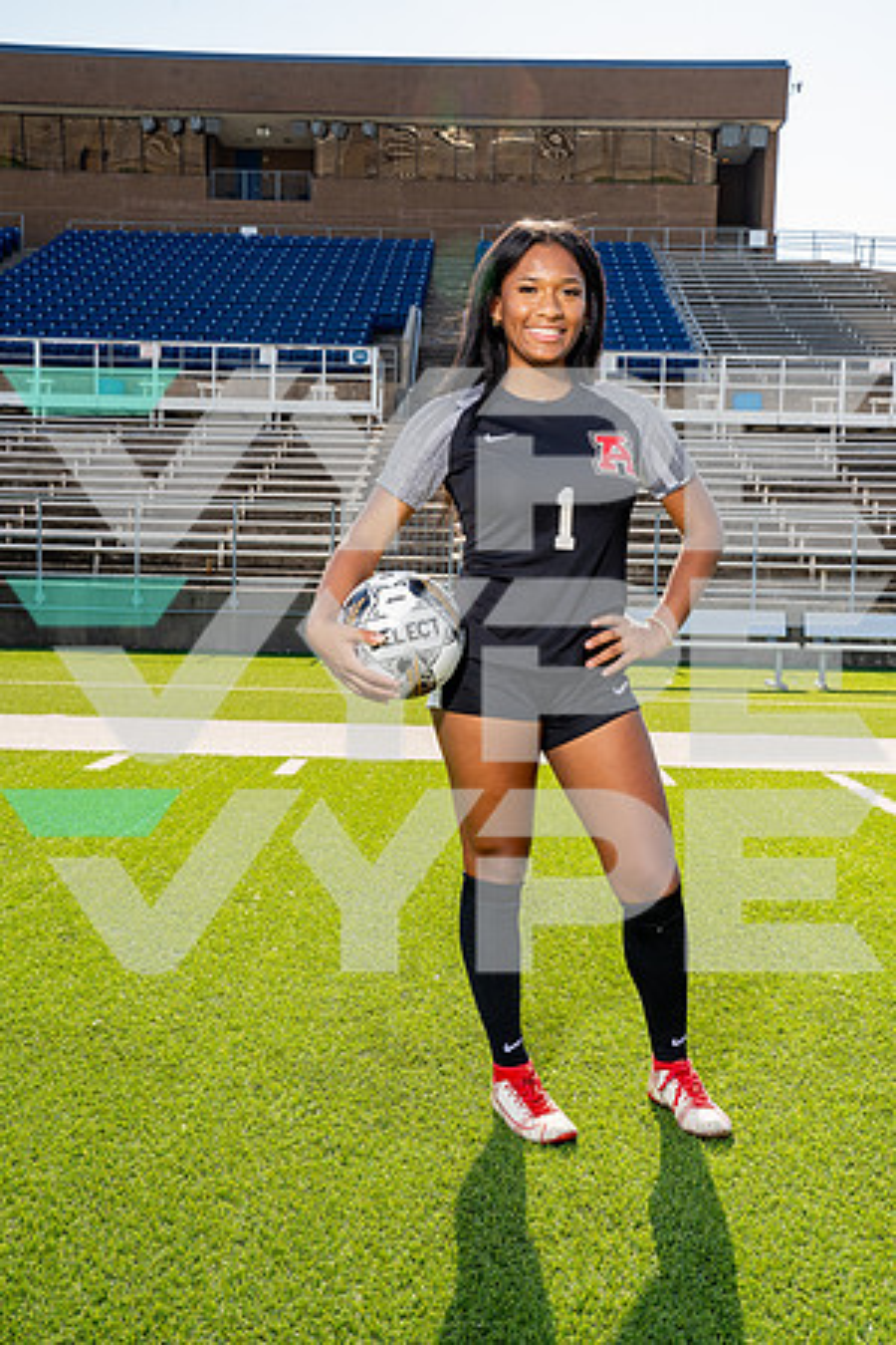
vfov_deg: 48.5
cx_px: 448
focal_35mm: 40
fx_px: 1493
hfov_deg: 33.4
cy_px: 672
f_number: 10
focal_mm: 40
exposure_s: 1/250
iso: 320
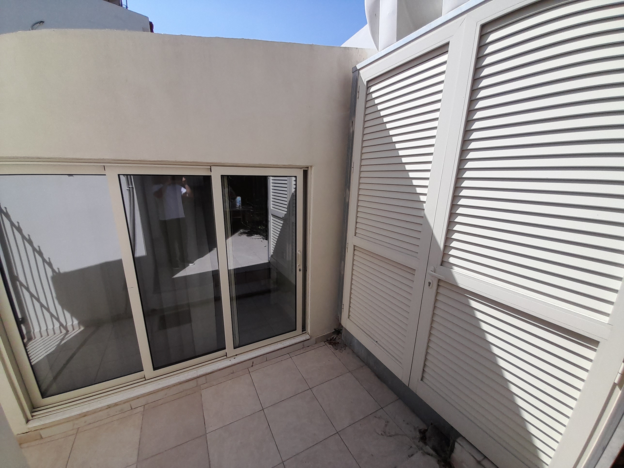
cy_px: 234
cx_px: 312
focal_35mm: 13
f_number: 2.2
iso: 40
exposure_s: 1/1376
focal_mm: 1.13
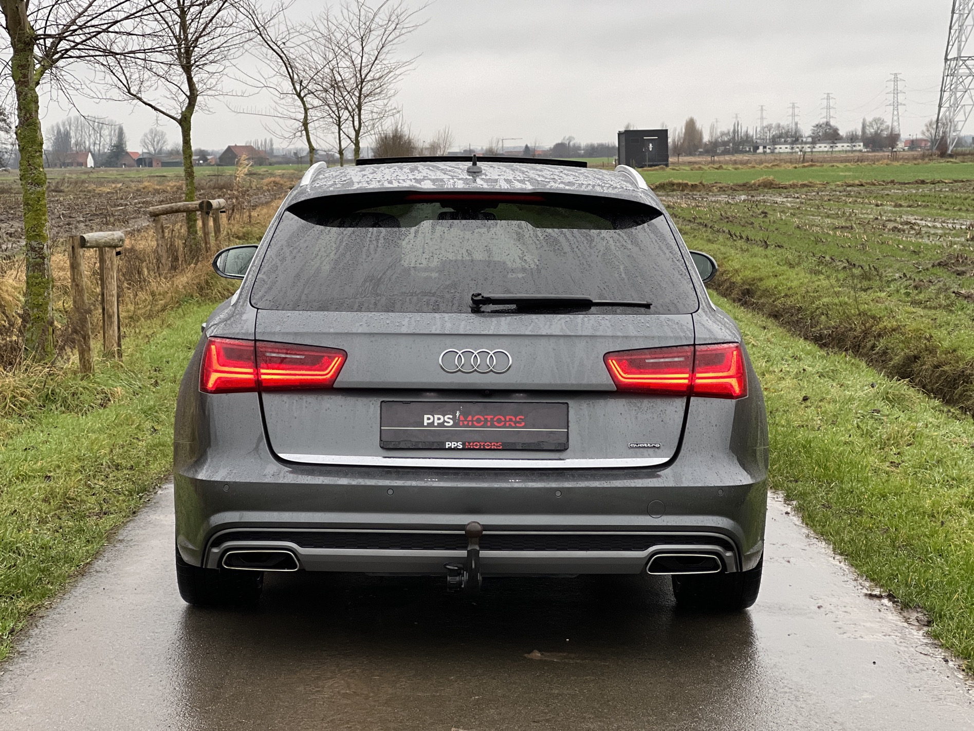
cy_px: 366
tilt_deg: -5.1
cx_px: 487
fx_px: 2166
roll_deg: +1.4
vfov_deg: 19.1
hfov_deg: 25.3
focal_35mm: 77
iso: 160
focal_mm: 9
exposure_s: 1/121
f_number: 2.8
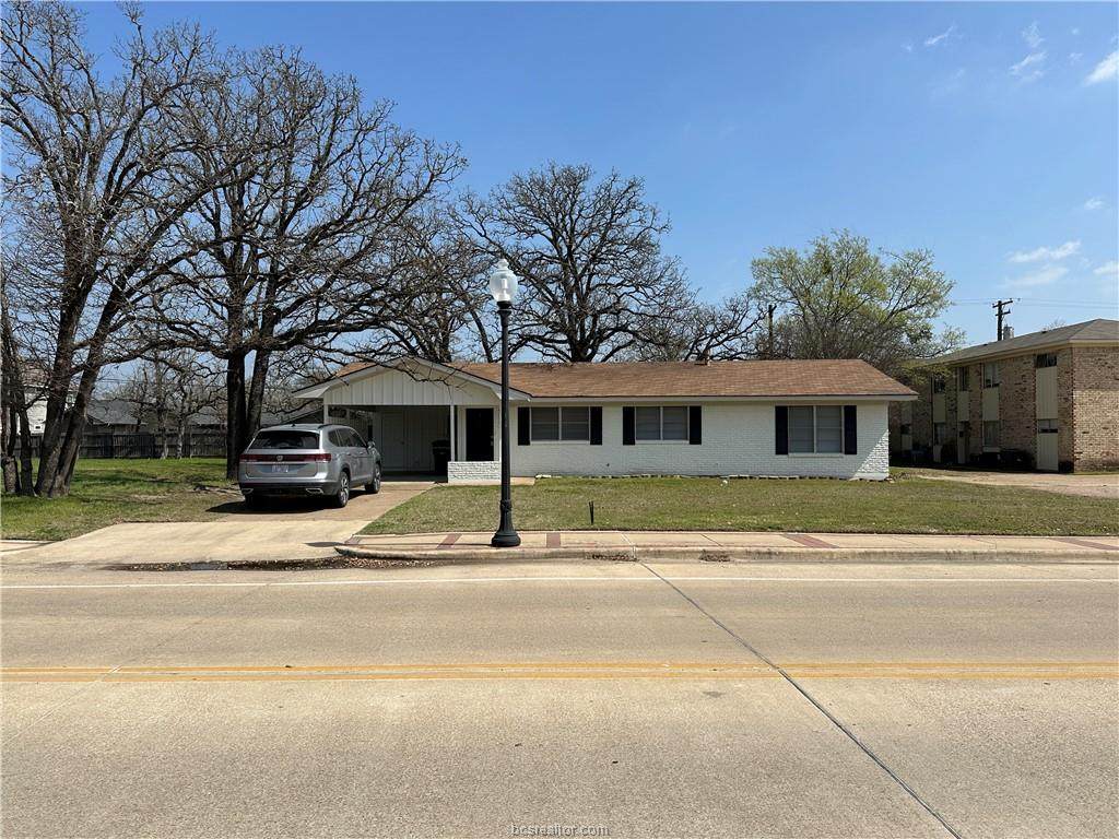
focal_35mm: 24
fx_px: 776
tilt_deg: +1.7
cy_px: 420
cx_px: 560
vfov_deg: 56.8
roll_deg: -0.1
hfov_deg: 71.6
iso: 80
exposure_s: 1/6623
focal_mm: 6.86
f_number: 1.78
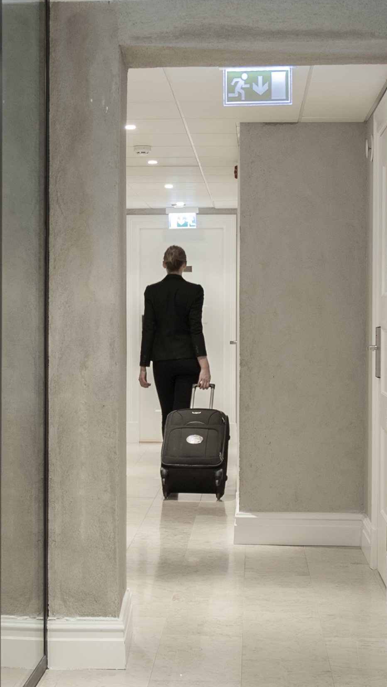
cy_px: 348
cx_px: 123
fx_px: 1423
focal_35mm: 78
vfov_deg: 27.2
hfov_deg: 15.5
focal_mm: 29
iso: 640
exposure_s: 1/10
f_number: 2.8
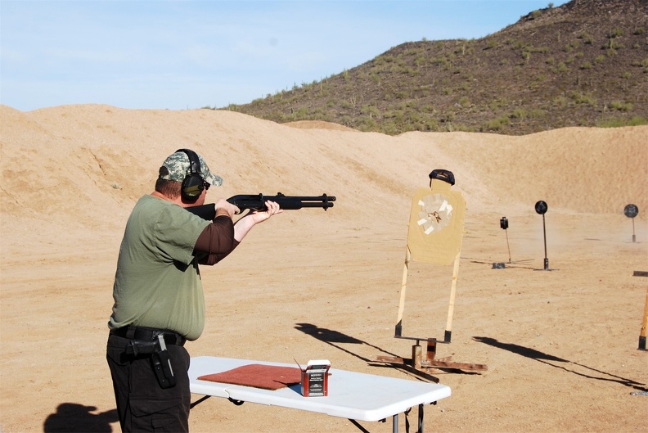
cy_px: 216
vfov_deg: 22.7
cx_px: 324
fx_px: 1081
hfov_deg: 33.4
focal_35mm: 60
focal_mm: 40
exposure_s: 1/320
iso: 100
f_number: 9
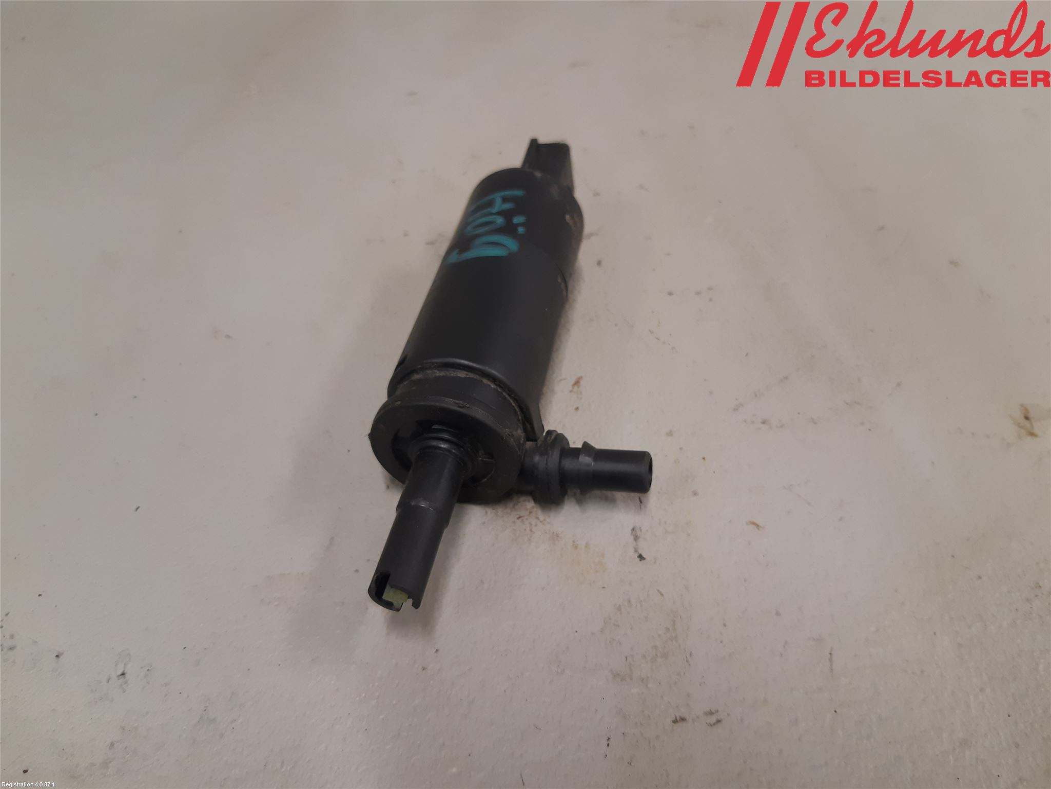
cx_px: 526
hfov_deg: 67.3
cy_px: 394
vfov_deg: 53.1
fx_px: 789
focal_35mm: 26
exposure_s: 1/50
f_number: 1.7
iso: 100
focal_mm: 3.93
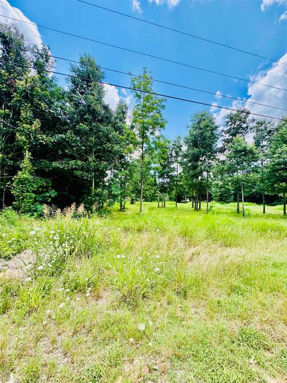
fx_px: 155
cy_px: 192
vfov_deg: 102.1
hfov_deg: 85.7
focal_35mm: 14
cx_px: 144
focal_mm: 2.22
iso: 40
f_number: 2.2
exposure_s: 1/388
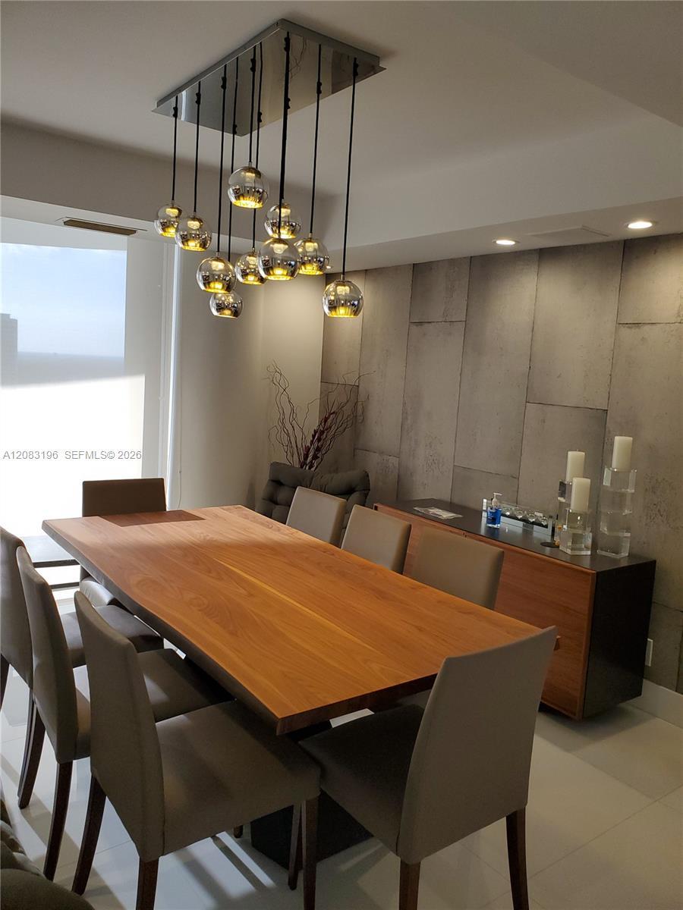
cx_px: 342
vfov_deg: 67.3
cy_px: 455
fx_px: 684
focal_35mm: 26
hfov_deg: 53.1
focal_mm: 4.3
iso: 100
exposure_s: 1/120
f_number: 2.4
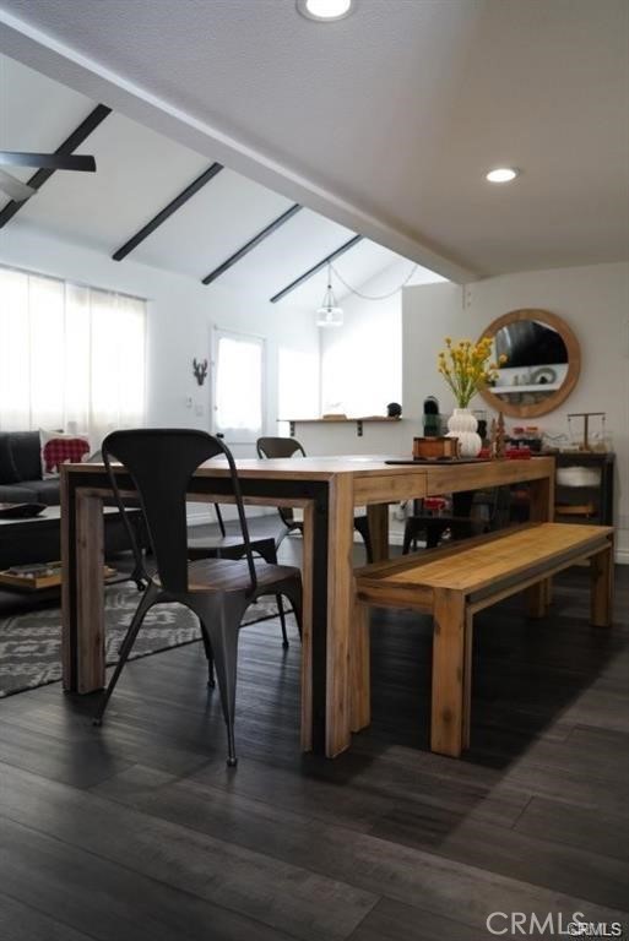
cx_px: 314
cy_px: 470
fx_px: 733
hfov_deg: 46.5
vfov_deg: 65.4
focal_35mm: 28
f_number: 3.5
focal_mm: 28
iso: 2000
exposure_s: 1/160
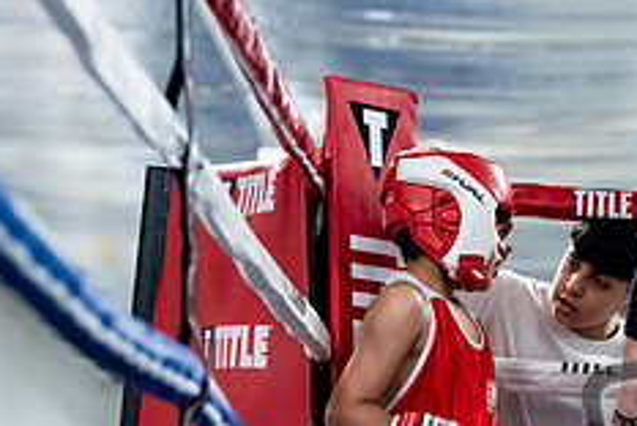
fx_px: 3083
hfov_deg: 11.7
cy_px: 414
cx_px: 588
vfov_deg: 7.9
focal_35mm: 174
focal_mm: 70
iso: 4000
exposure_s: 1/800
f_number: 2.2
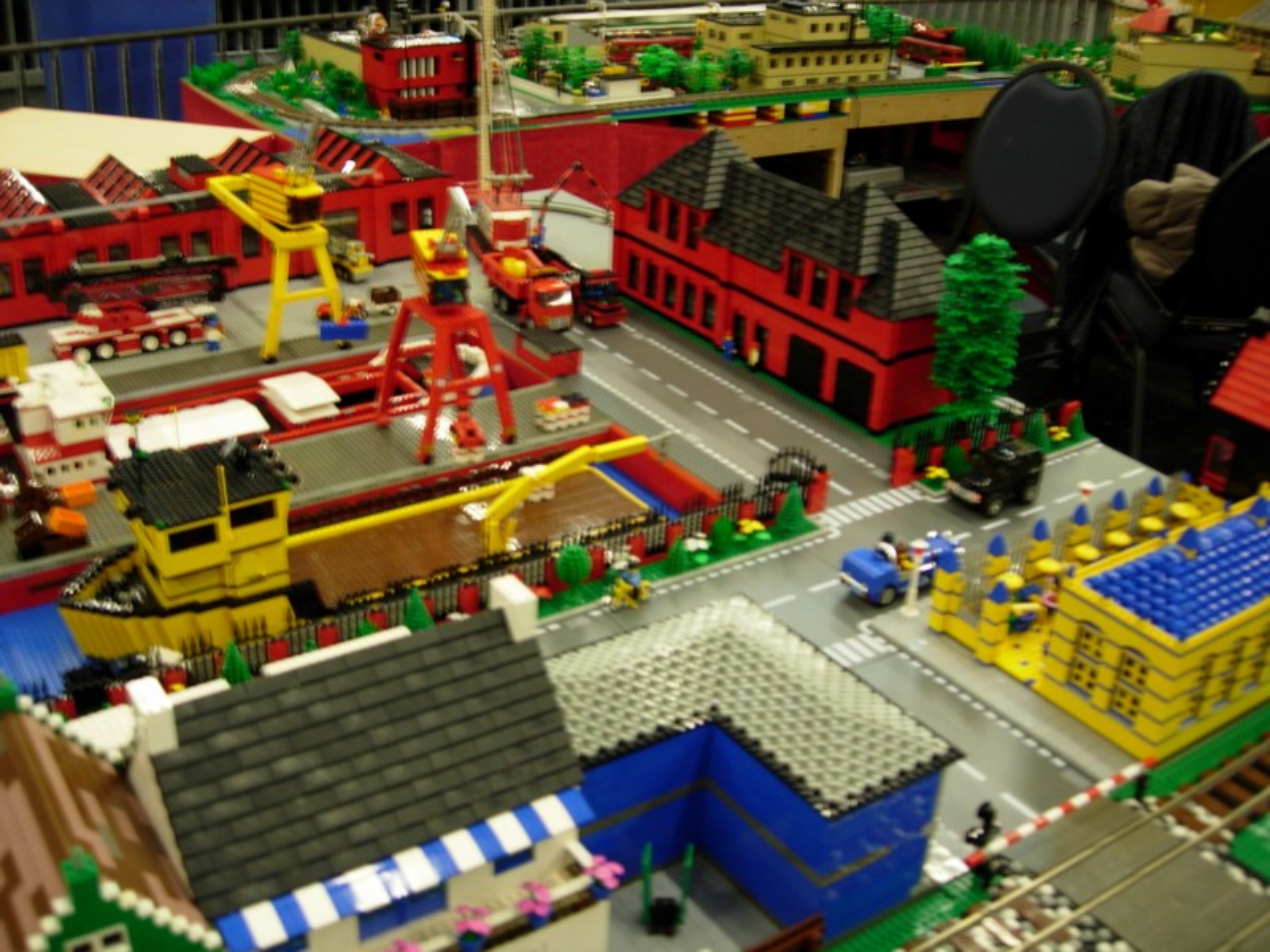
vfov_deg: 37.7
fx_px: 1394
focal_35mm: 38
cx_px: 635
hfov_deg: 49.0
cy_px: 476
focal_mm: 7.8
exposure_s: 1/4
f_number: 2.8
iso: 70
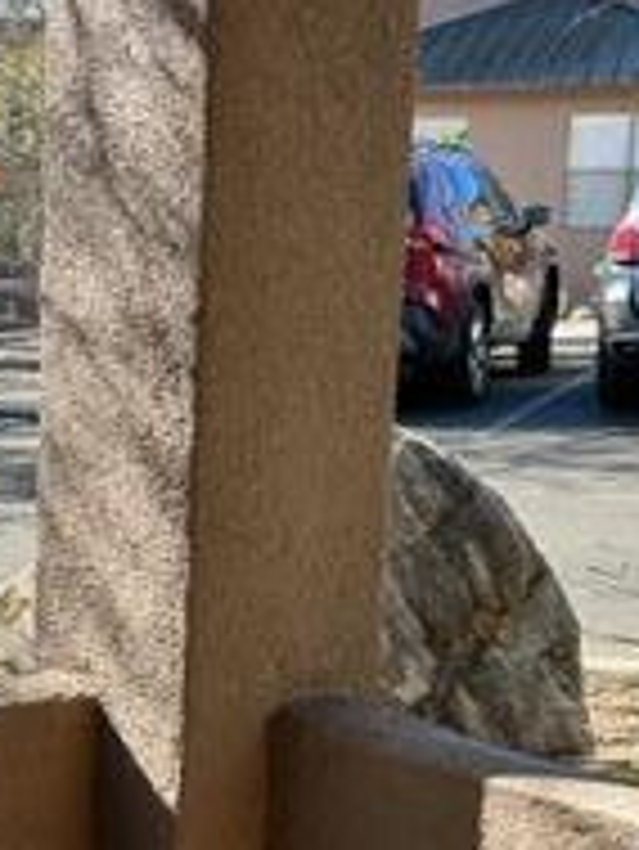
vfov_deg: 21.8
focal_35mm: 88
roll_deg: +0.5
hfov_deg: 16.1
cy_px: 742
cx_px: -140
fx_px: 2163
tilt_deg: -9.9
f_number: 1.5
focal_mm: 5.7
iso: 50
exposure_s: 1/859
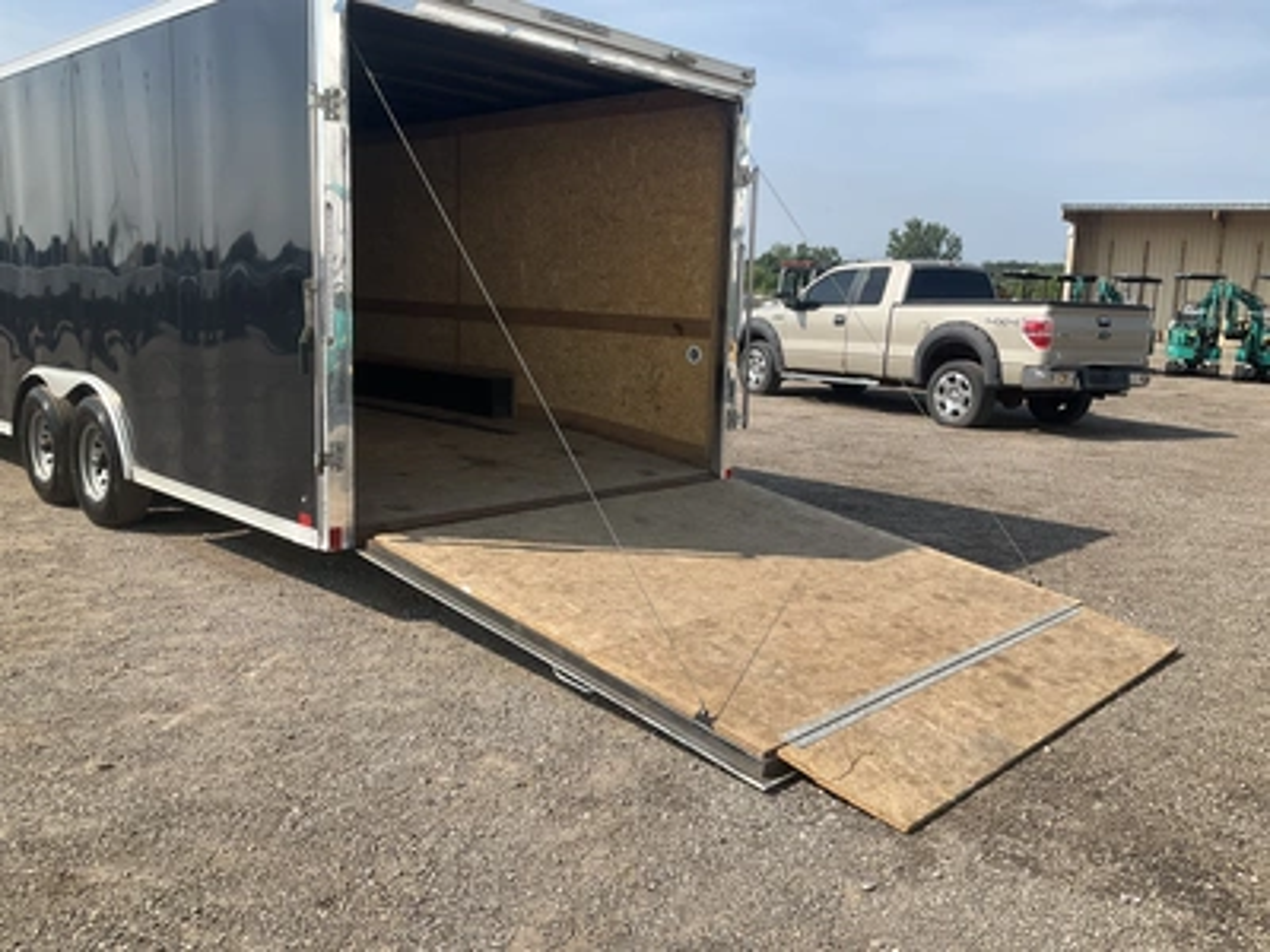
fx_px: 1064
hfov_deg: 61.7
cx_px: 635
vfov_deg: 48.2
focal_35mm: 29
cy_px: 476
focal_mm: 3
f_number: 1.8
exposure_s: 1/1490
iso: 25
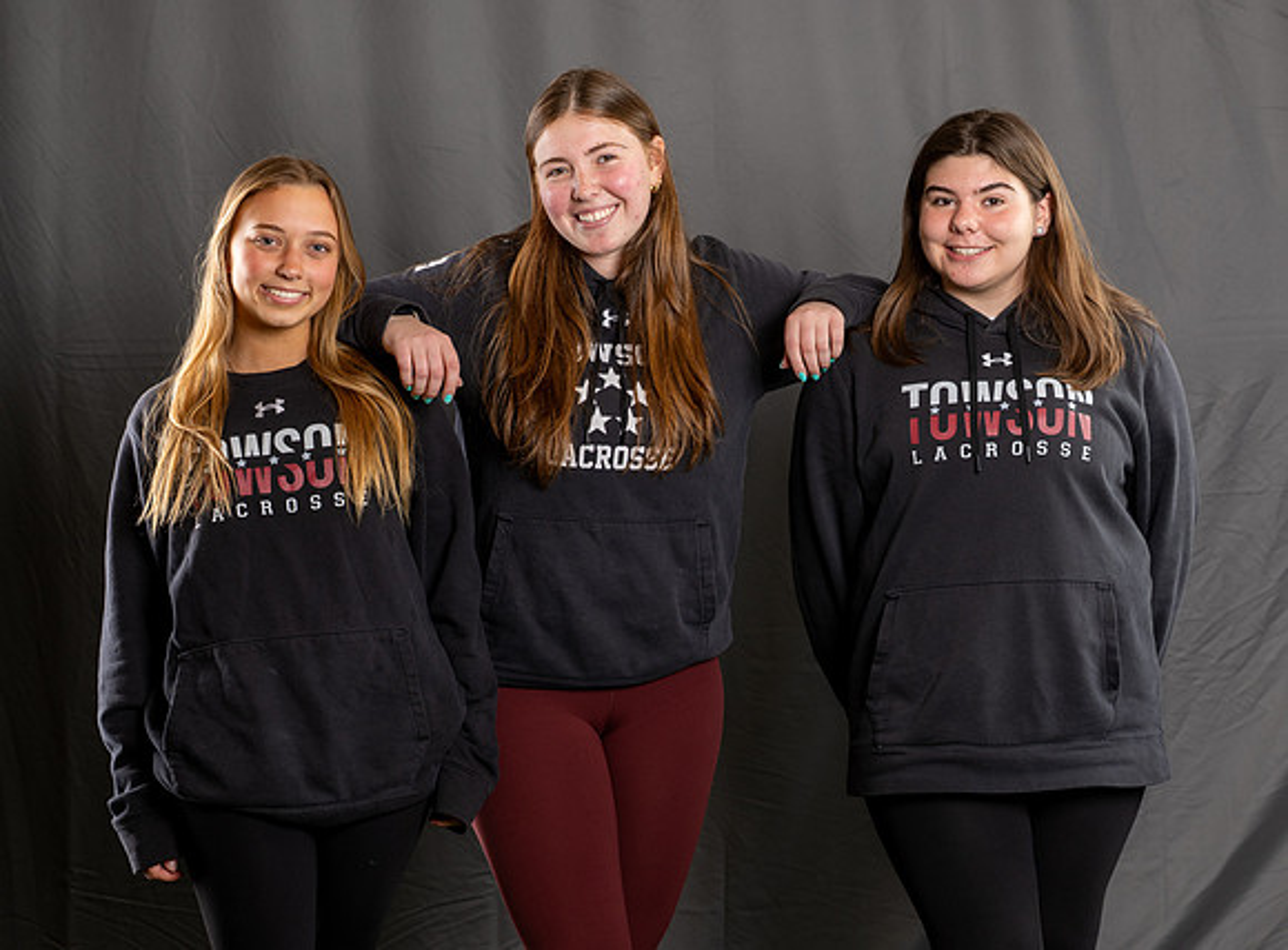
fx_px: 3657
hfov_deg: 20.0
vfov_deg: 14.8
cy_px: 484
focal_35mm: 99
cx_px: 697
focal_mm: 74
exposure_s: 1/200
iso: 250
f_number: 4
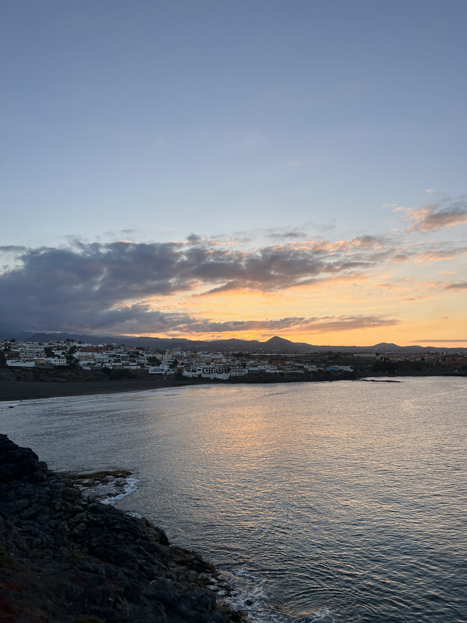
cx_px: 234
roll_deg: +1.4
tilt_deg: +7.1
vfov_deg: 67.3
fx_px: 468
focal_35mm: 26
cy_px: 312
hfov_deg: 53.1
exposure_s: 1/1266
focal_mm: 5.7
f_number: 1.5
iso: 50
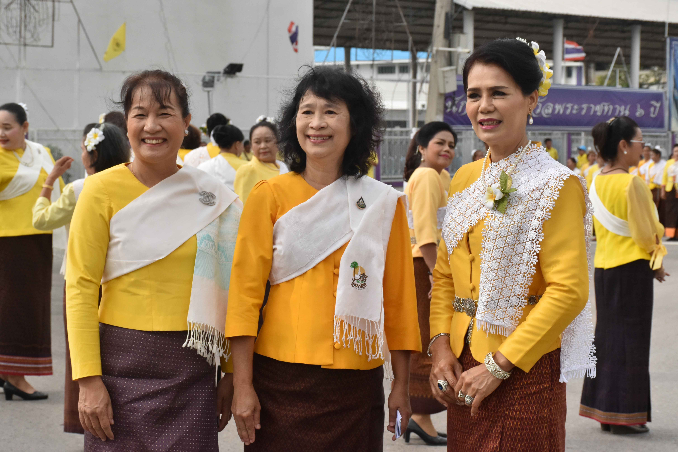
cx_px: 339
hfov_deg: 24.2
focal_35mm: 84
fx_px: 1582
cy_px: 226
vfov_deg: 16.3
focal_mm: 56
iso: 800
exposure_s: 1/1600
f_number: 10
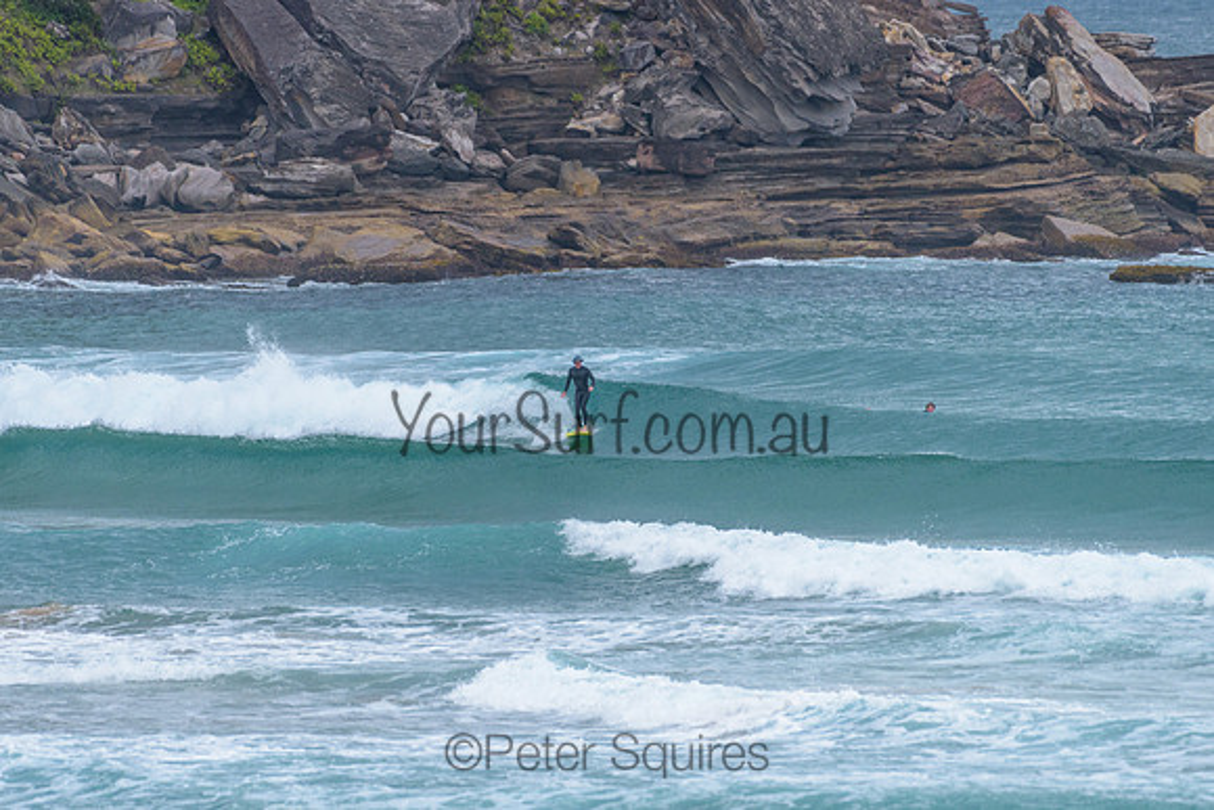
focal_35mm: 613
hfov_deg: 3.4
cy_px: 394
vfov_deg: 2.2
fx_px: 20681
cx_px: 591
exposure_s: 1/2000
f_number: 5.6
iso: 400
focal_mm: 500
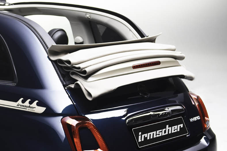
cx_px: 21
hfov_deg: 18.8
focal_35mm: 107
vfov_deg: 12.8
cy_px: 108
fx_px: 674
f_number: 3.2
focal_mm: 44
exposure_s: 1/80
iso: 500
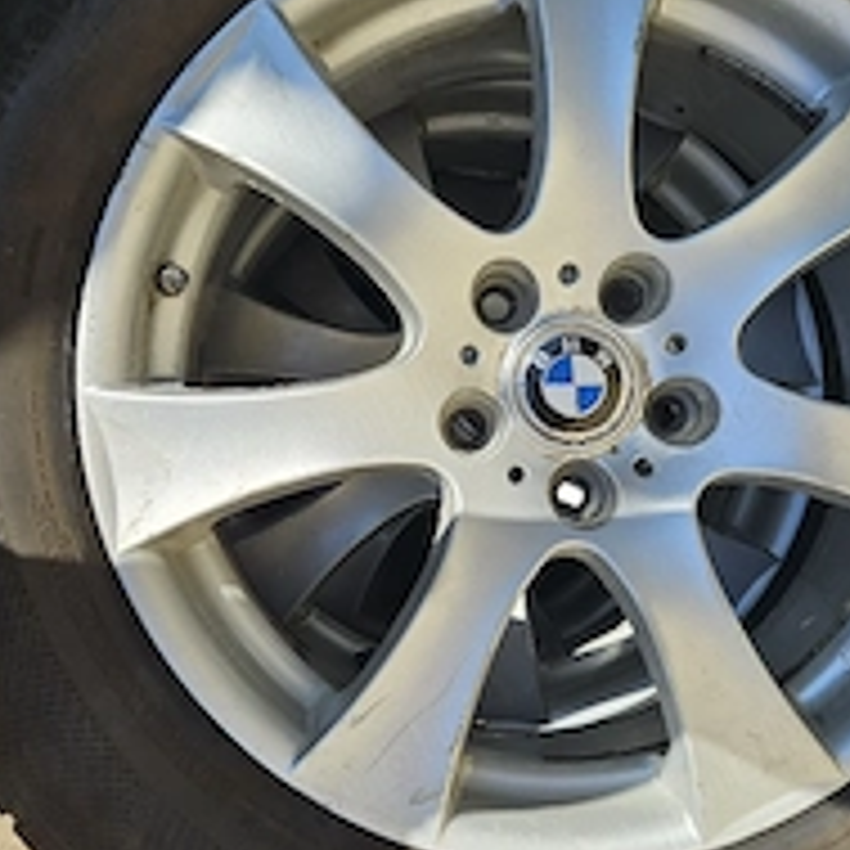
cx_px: 535
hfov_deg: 38.9
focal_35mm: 43
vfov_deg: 39.2
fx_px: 1195
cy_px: 432
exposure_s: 1/1429
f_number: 1.8
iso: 25
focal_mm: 5.4
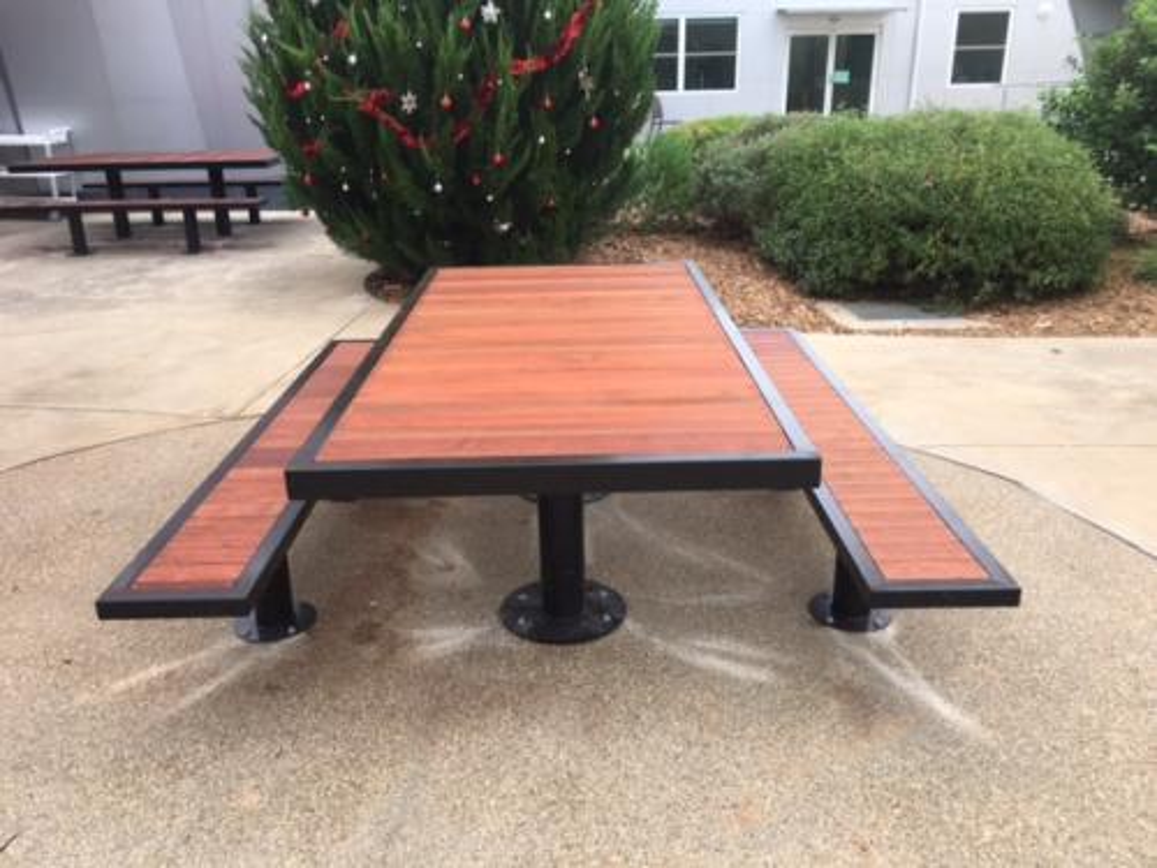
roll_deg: +1.5
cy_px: 434
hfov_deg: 61.7
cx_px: 578
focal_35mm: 29
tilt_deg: -18.5
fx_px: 969
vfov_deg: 48.2
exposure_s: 1/121
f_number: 2.2
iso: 25
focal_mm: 4.15
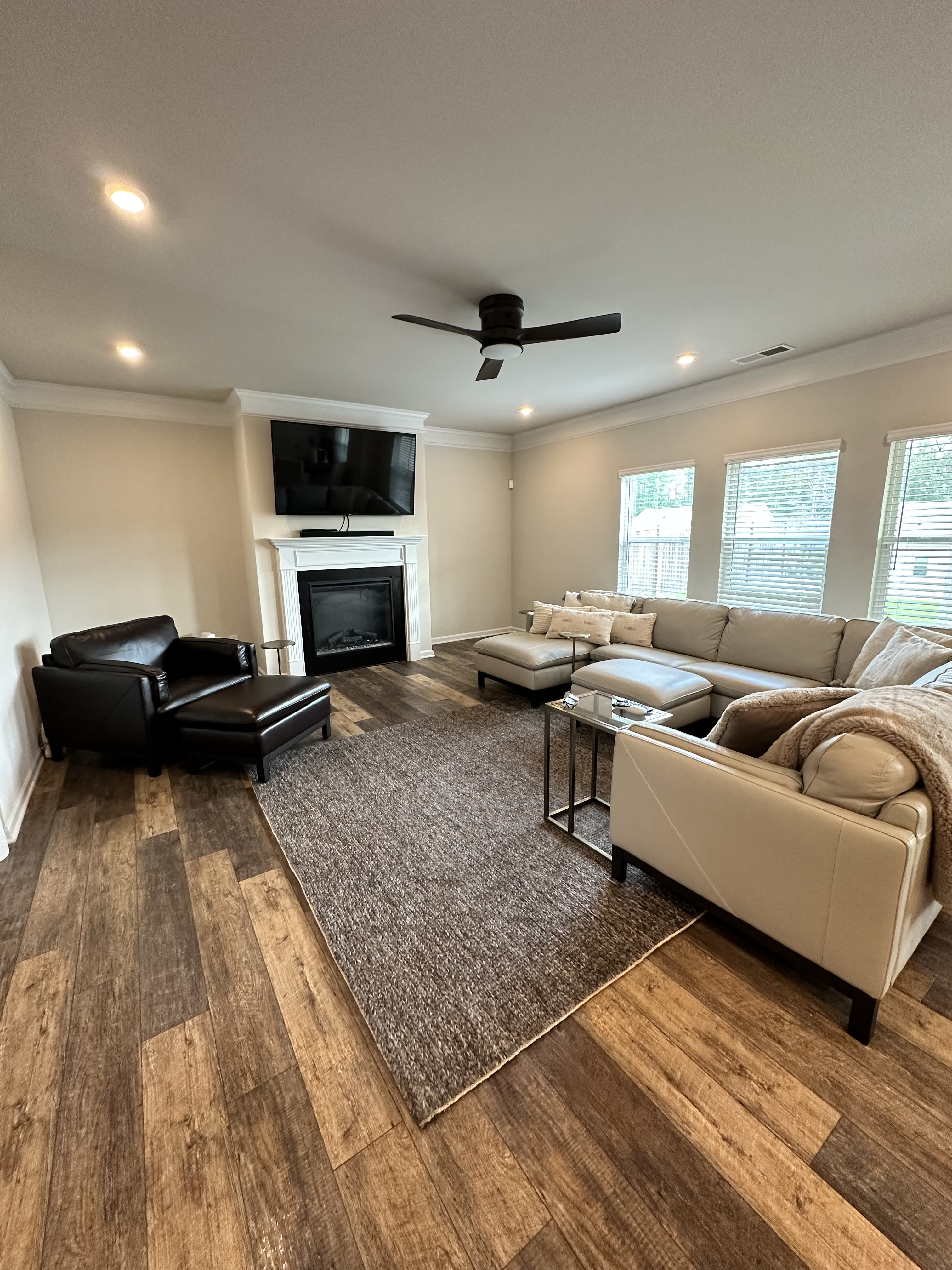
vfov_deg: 102.1
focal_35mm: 14
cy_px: 635
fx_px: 513
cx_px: 476
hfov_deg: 85.7
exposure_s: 1/60
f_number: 2.2
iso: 250
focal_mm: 2.22
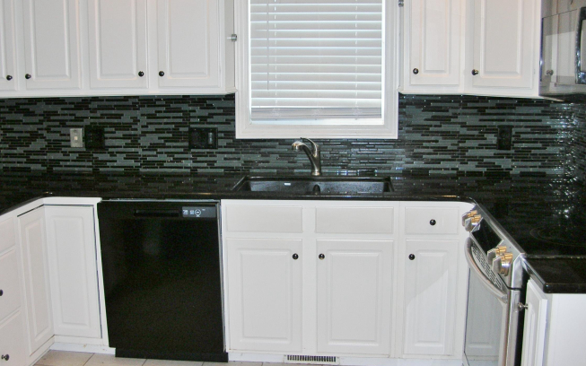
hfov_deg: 50.4
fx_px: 623
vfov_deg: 32.7
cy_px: 168
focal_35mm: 39
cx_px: 287
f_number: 2.7
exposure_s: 1/60.1
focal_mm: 6
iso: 50
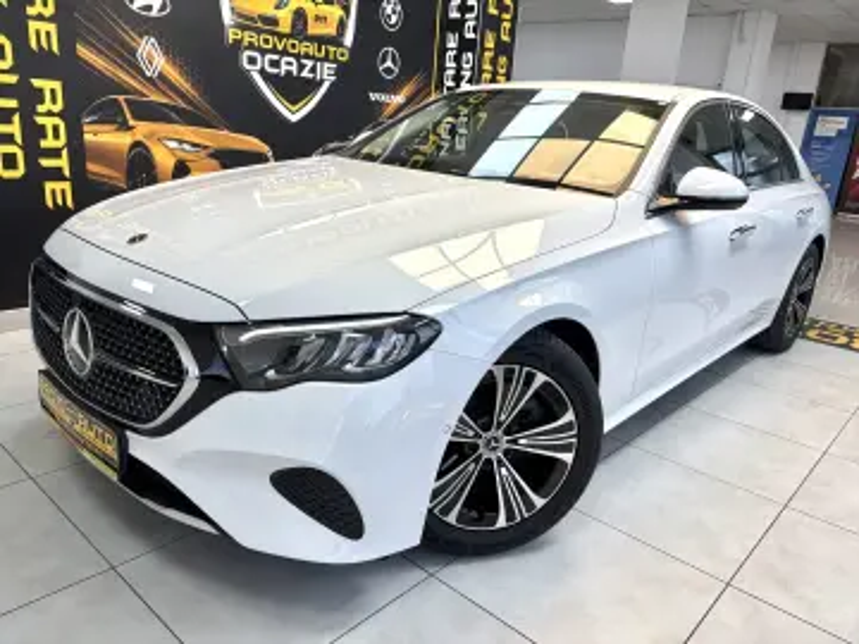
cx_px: 430
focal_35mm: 26
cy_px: 322
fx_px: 645
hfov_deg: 67.3
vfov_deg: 53.1
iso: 32
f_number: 1.6
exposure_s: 1/149
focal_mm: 5.96
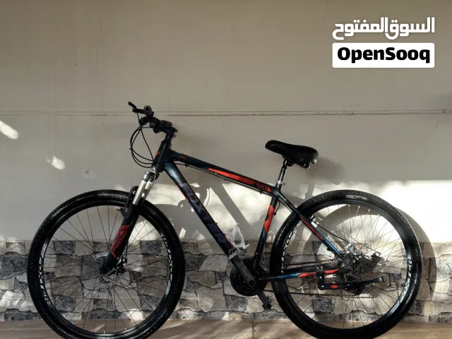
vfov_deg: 30.3
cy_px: 170
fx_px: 627
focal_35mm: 48
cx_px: 226
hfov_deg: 39.7
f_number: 1.78
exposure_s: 1/295
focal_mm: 6.86
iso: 64
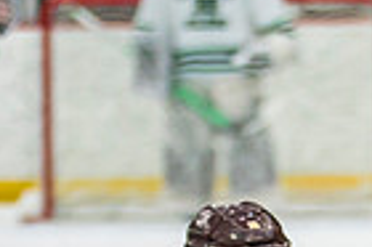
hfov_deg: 2.1
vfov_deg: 1.4
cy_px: 386
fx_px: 10053
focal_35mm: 974
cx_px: 1130
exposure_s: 1/640
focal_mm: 130
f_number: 2.8
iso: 400
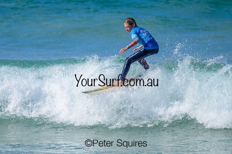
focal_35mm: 1098
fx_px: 7080
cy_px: 82
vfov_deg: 1.3
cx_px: 104
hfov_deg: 1.9
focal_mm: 800
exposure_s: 1/2000
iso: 250
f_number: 6.3
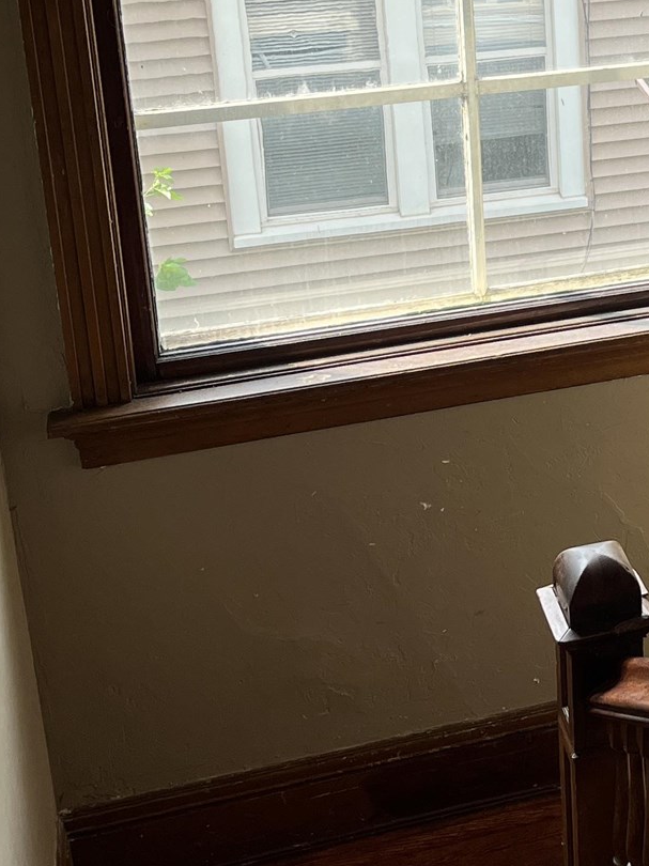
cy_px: 97
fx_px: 1851
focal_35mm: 74
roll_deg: -0.4
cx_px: 825
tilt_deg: -19.9
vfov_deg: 25.6
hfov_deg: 18.6
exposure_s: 1/331
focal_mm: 5.1
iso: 50
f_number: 1.6
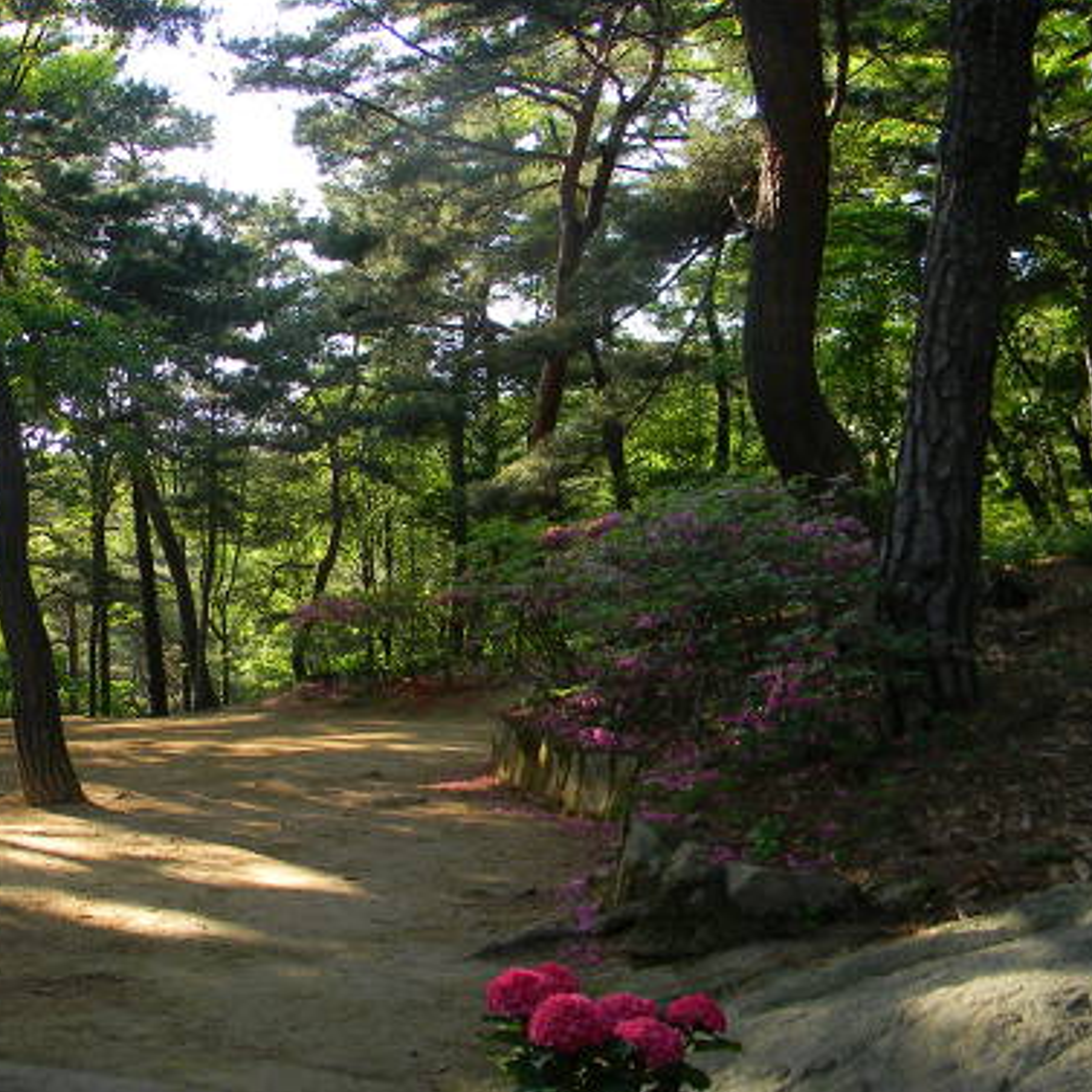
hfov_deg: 35.3
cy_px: 532
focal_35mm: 46
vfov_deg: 36.8
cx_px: 180
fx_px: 1642
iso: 124
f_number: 3.5
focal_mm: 5
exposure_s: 1/124
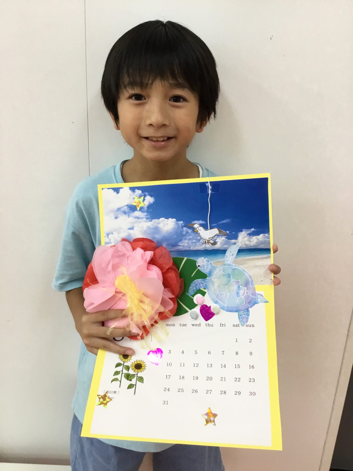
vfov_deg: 58.4
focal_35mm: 31
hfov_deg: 45.4
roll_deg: -1.8
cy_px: 236
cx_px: 176
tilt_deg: -21.0
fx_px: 422
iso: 50
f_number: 2.4
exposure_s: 1/33
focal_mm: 3.3
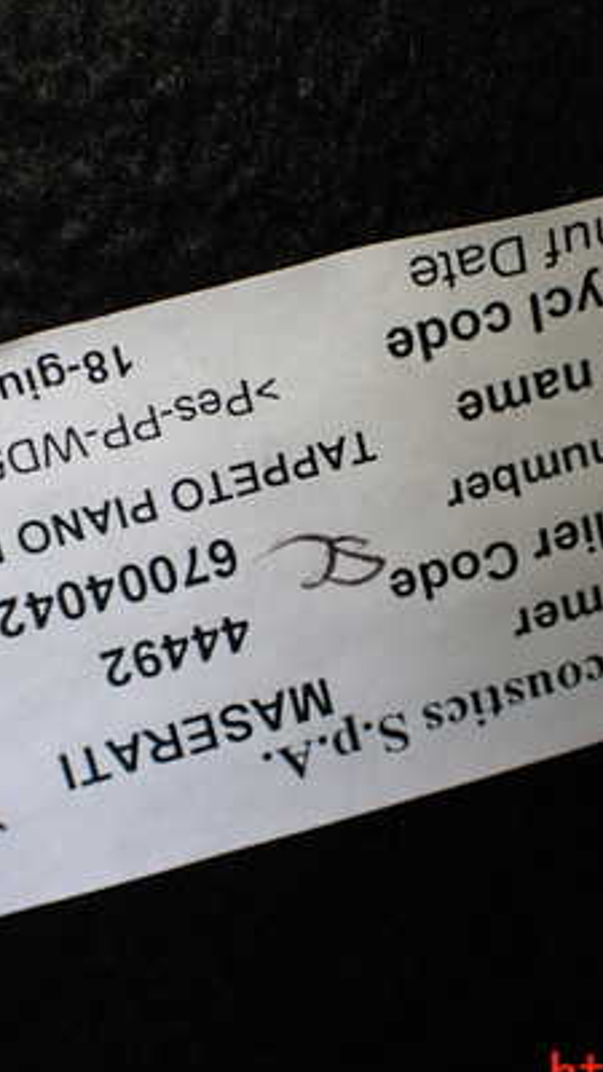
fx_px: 1393
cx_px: 351
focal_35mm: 49
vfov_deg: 42.1
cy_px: 509
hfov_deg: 24.4
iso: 100
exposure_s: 1/160
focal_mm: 5.4
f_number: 2.3
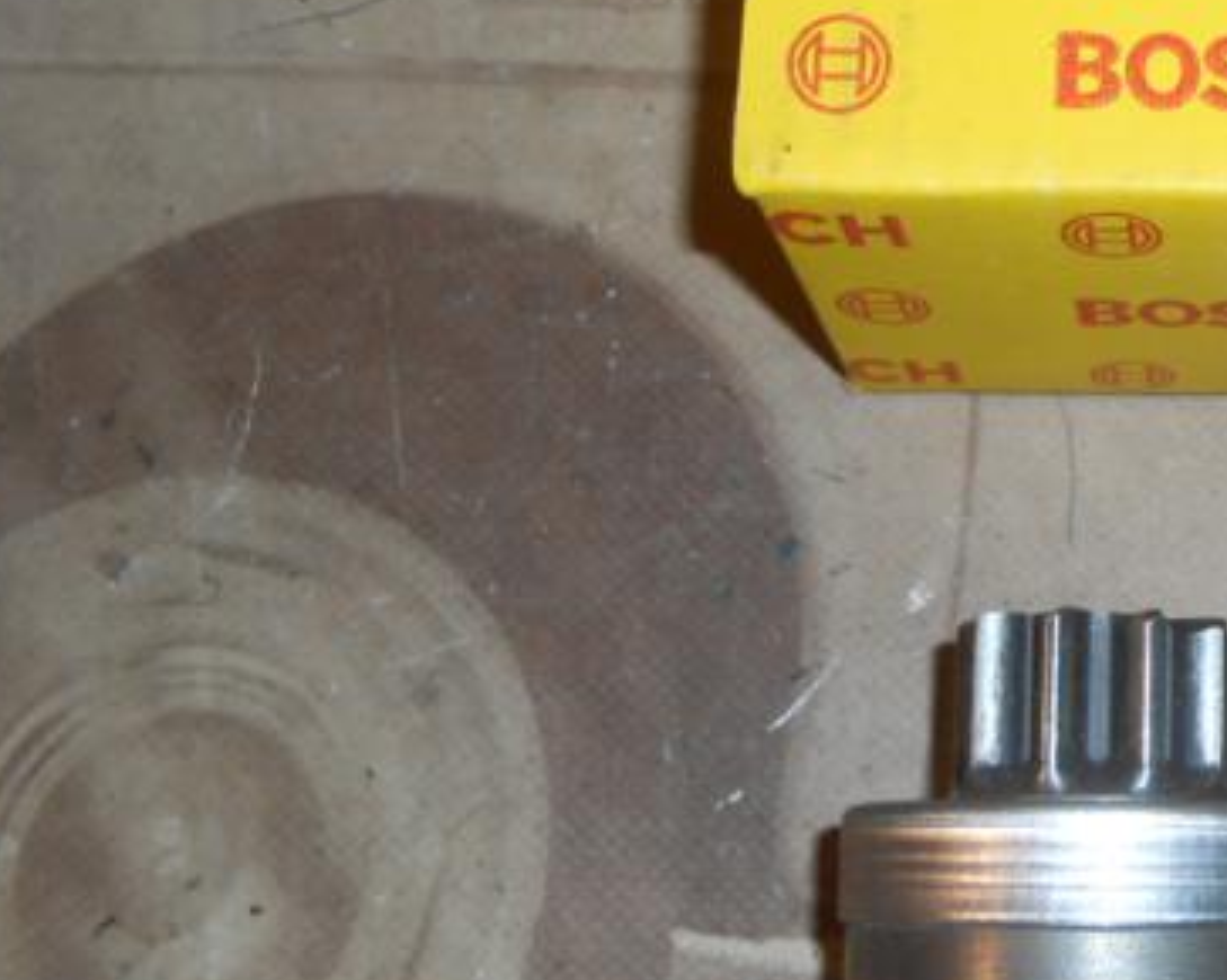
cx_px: 1305
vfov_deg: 27.1
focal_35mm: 56
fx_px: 2033
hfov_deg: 30.5
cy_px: 585
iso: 80
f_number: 3.5
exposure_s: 1/25
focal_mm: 4.6
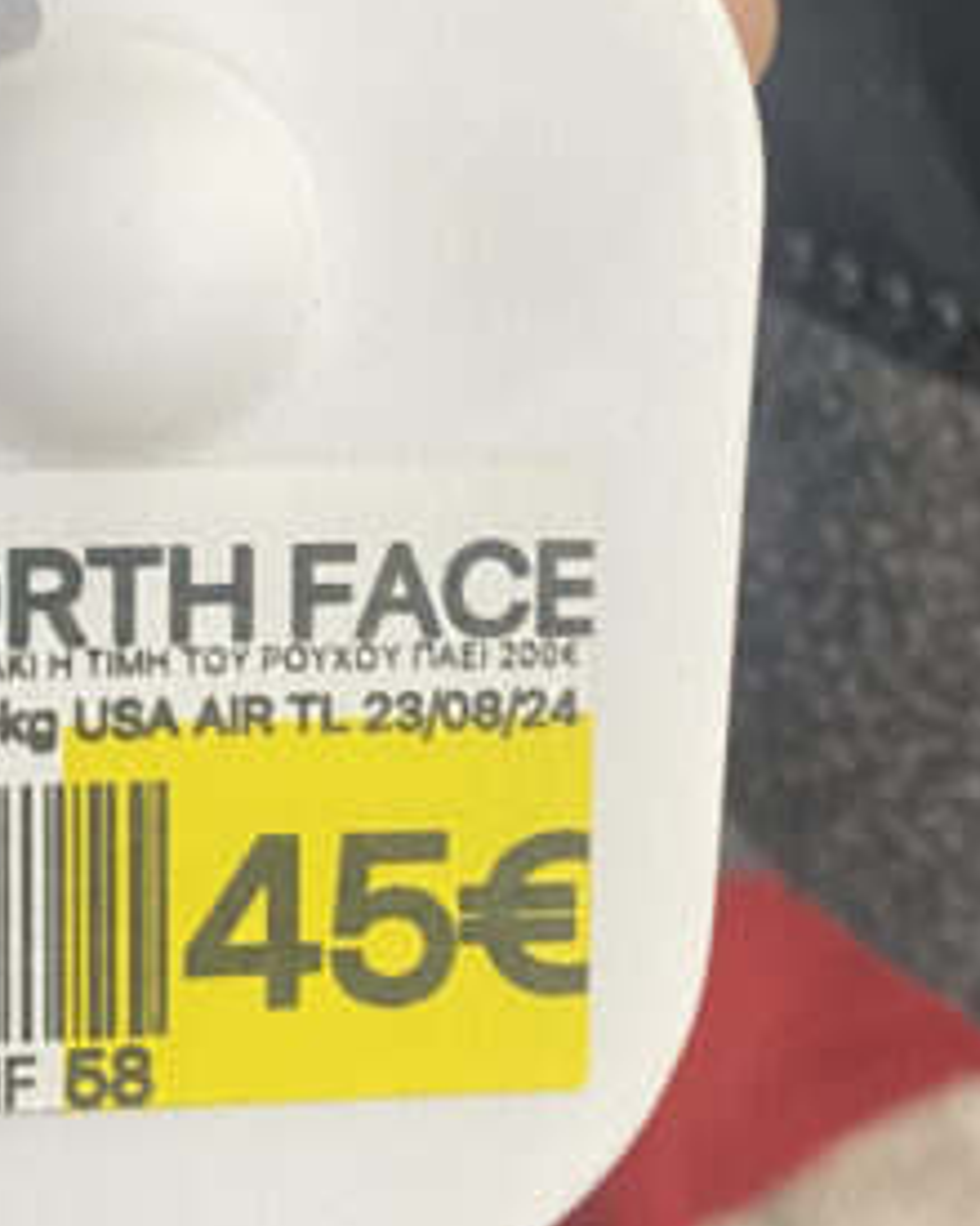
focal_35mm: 71
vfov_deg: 26.7
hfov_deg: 21.4
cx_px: 267
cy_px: 441
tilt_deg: -79.7
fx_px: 2574
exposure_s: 1/50
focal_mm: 4.25
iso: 160
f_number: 1.8
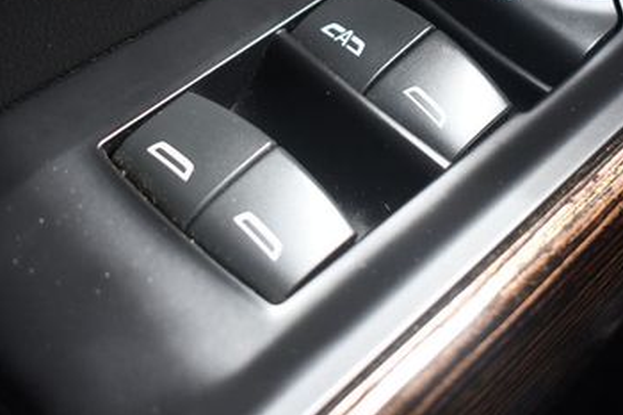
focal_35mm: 84
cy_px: 39
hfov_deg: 24.1
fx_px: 1453
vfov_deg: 16.0
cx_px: 395
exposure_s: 1/125
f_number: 4.2
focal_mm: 31
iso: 800
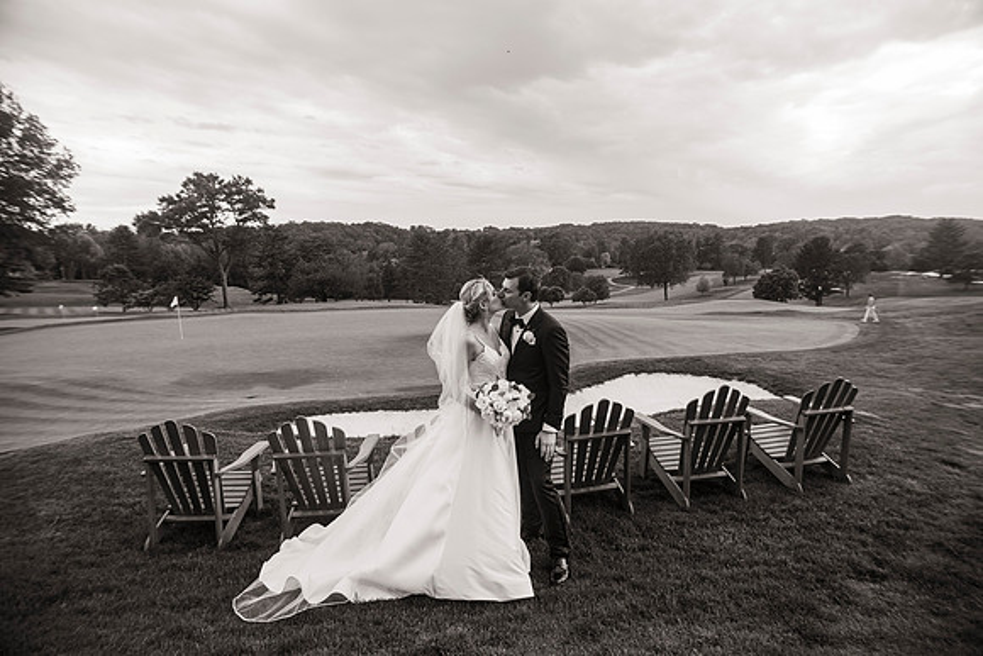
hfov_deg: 84.0
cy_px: 328
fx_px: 546
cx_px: 492
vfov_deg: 62.0
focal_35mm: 20
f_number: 3.5
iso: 400
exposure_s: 1/320
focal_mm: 20
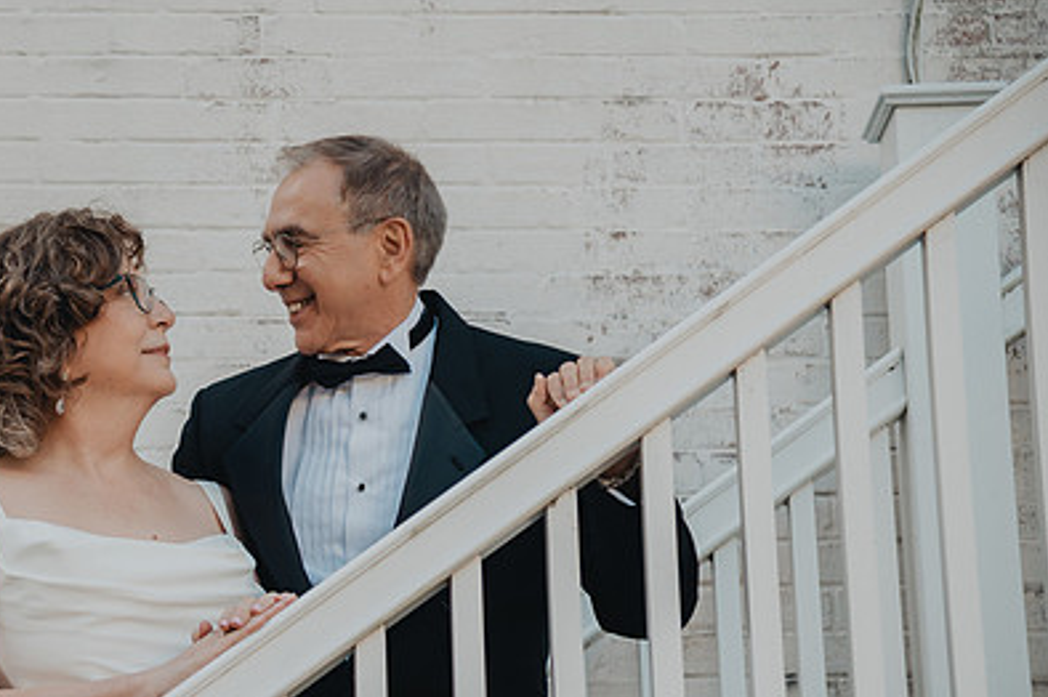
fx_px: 4072
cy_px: 466
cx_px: 330
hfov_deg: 14.6
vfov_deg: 9.8
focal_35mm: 140
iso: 250
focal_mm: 92
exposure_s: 1/320
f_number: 4
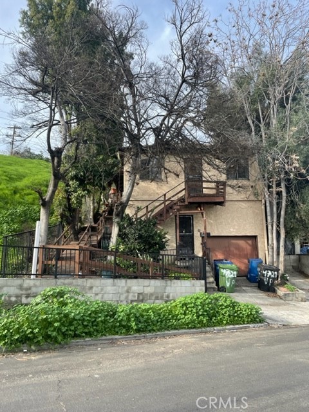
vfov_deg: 67.3
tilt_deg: +10.9
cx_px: 154
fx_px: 309
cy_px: 206
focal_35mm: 26
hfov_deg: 53.1
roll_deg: +0.9
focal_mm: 4.2
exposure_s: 1/801
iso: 32
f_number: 1.6
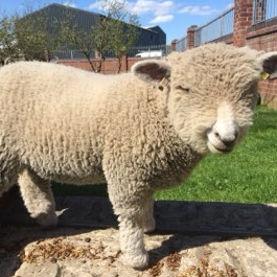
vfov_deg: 46.0
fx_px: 326
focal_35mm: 36
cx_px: 133
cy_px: 140
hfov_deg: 46.0
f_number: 2.2
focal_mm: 4.12
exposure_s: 1/1953
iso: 40
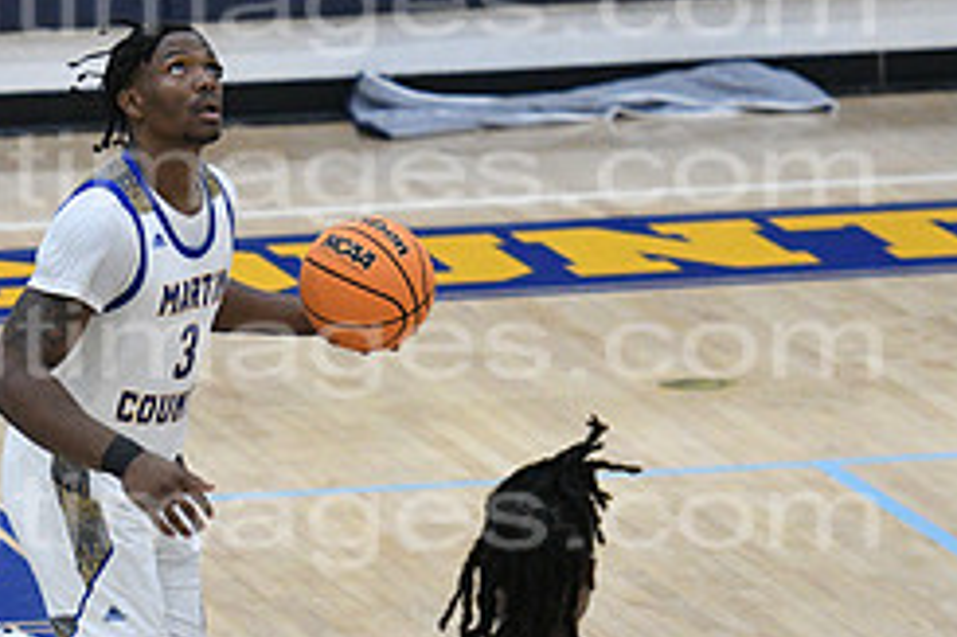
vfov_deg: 2.5
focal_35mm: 551
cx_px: 4
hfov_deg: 3.7
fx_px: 14642
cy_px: 436
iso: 6400
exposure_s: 1/800
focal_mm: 155
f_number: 3.5
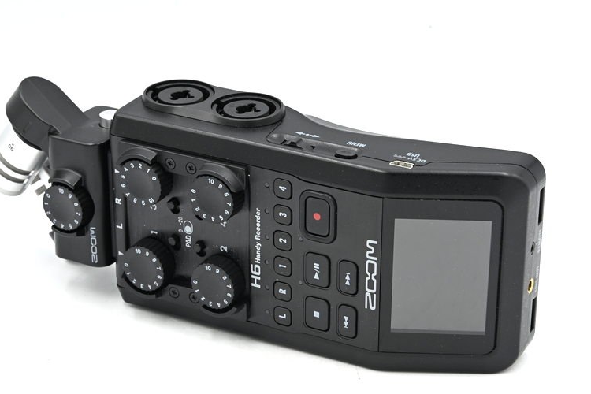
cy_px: 230
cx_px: 291
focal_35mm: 100
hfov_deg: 20.4
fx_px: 1642
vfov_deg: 13.7
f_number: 14
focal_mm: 75
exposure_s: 1/25
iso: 200
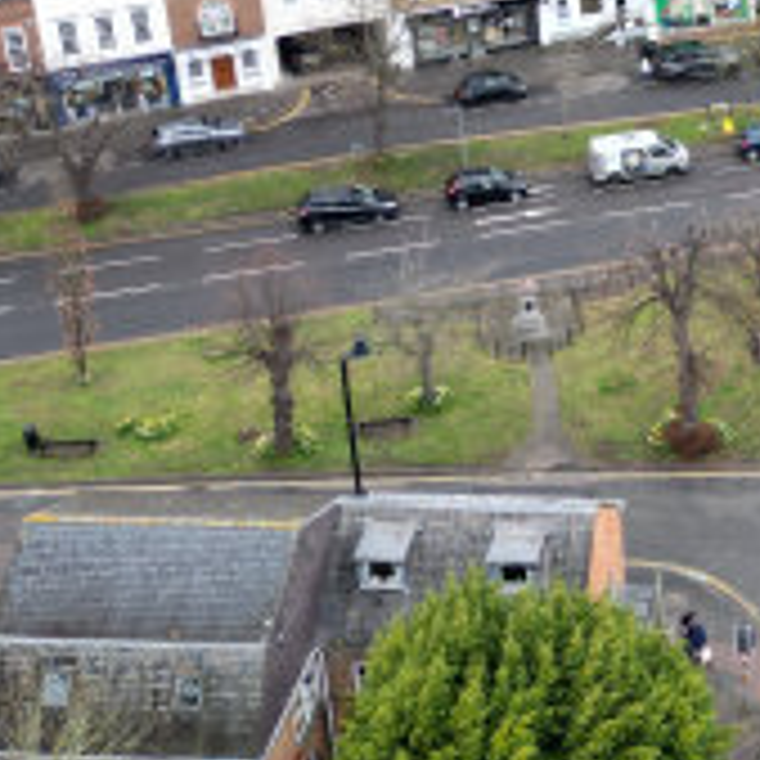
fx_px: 1913
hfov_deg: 21.0
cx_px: 895
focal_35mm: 77
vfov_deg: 21.7
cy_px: 16
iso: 150
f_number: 1.7
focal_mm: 6.72
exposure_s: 1/320
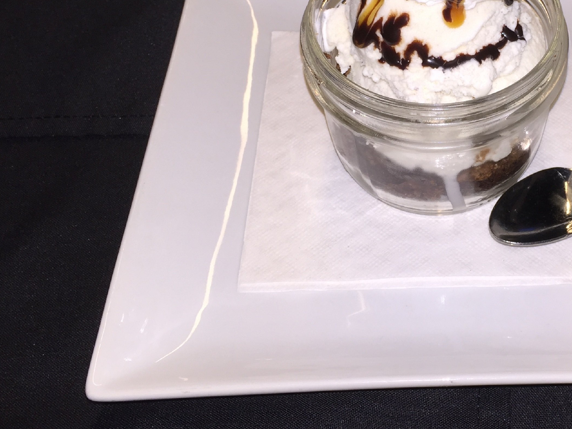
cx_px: 473
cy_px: 149
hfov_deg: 34.8
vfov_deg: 27.4
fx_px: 876
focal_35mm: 53
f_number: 2.2
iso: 32
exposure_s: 1/54
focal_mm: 4.15
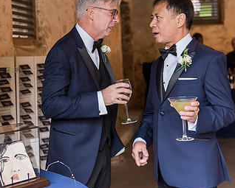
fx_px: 452
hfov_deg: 28.8
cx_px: 65
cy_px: 57
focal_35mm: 65
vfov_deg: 23.4
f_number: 2.8
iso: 800
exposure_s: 1/160
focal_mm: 38
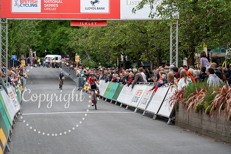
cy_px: 77
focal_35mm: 142
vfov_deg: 9.7
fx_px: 911
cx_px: 116
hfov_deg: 14.4
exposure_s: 1/800
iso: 1000
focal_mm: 142
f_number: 2.8
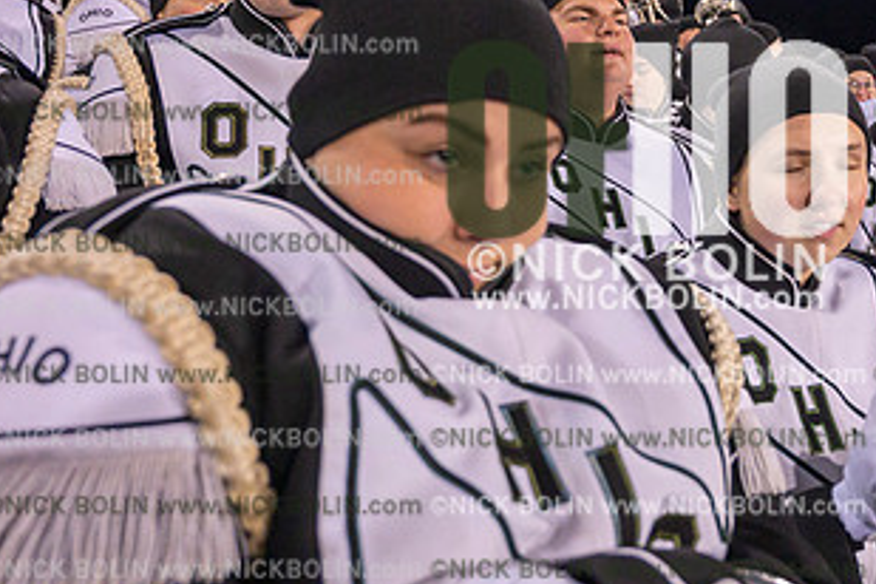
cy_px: 176
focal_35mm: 45
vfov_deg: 29.6
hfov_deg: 42.4
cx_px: 646
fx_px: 1095
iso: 5000
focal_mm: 24
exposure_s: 1/640
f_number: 4.5
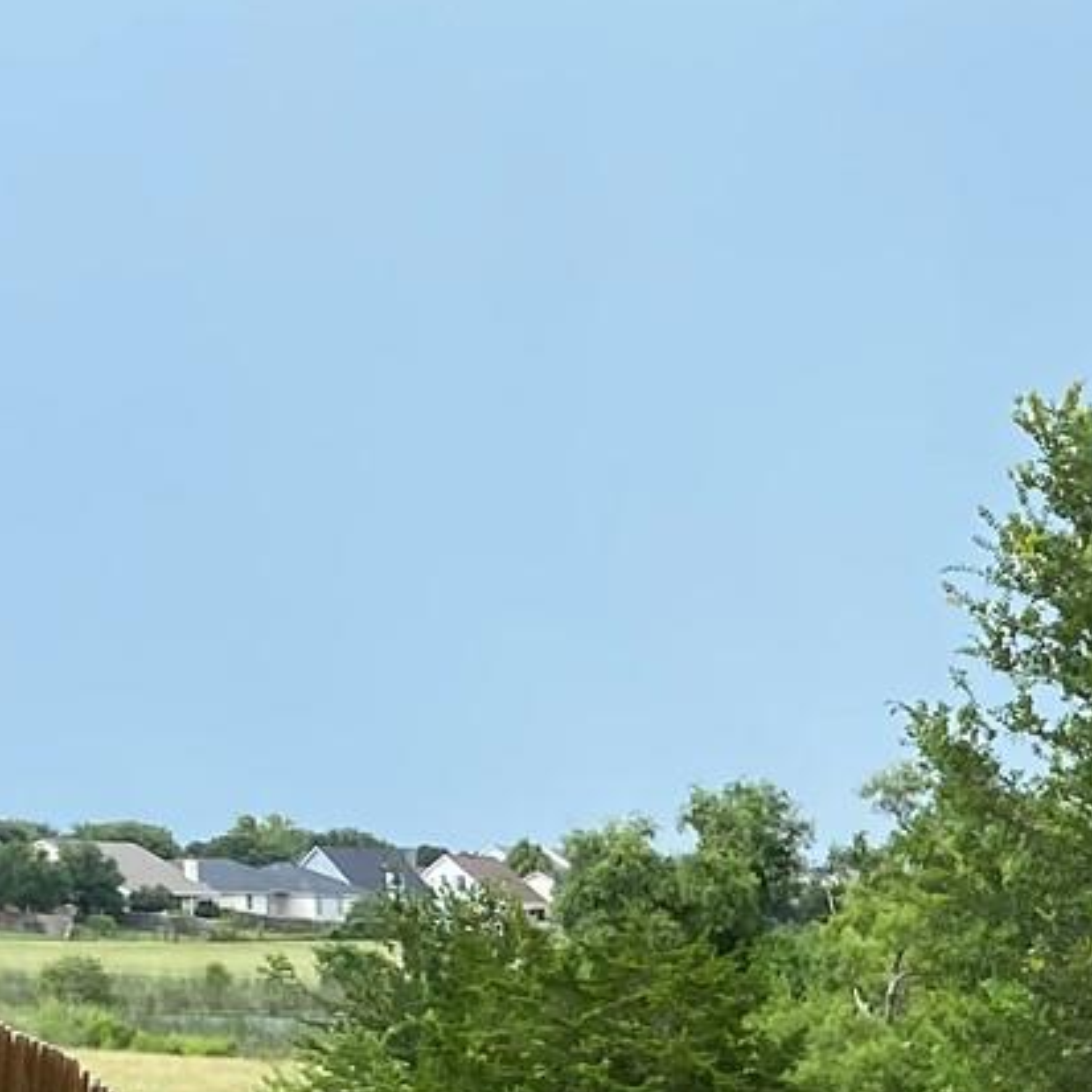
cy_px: 1676
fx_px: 4069
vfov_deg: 14.2
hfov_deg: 13.4
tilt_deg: -12.9
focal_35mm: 114
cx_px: 2089
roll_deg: -2.8
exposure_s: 1/1206
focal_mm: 4.25
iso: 32
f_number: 1.8
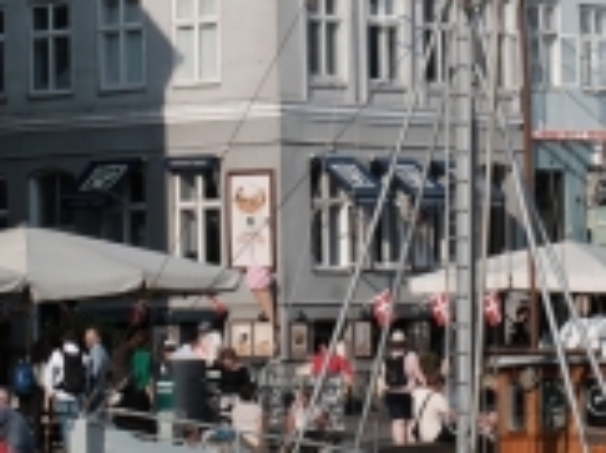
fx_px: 4405
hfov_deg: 7.9
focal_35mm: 252
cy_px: -152
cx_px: 202
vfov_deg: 5.8
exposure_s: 1/850
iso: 125
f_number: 5.6
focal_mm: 35
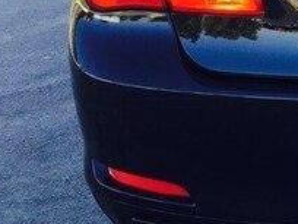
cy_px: -67
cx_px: 462
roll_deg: -0.1
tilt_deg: -10.4
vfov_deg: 15.0
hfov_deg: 18.3
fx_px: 809
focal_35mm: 94
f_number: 2.2
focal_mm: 4.15
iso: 32
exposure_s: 1/416
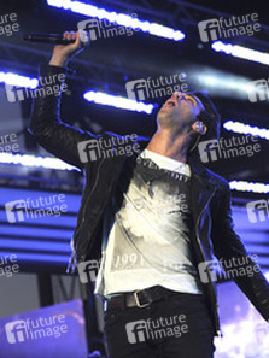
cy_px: 178
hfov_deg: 14.5
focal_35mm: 102
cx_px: 124
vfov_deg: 19.3
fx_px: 1056
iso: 1250
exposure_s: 1/400
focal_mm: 70
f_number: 2.8
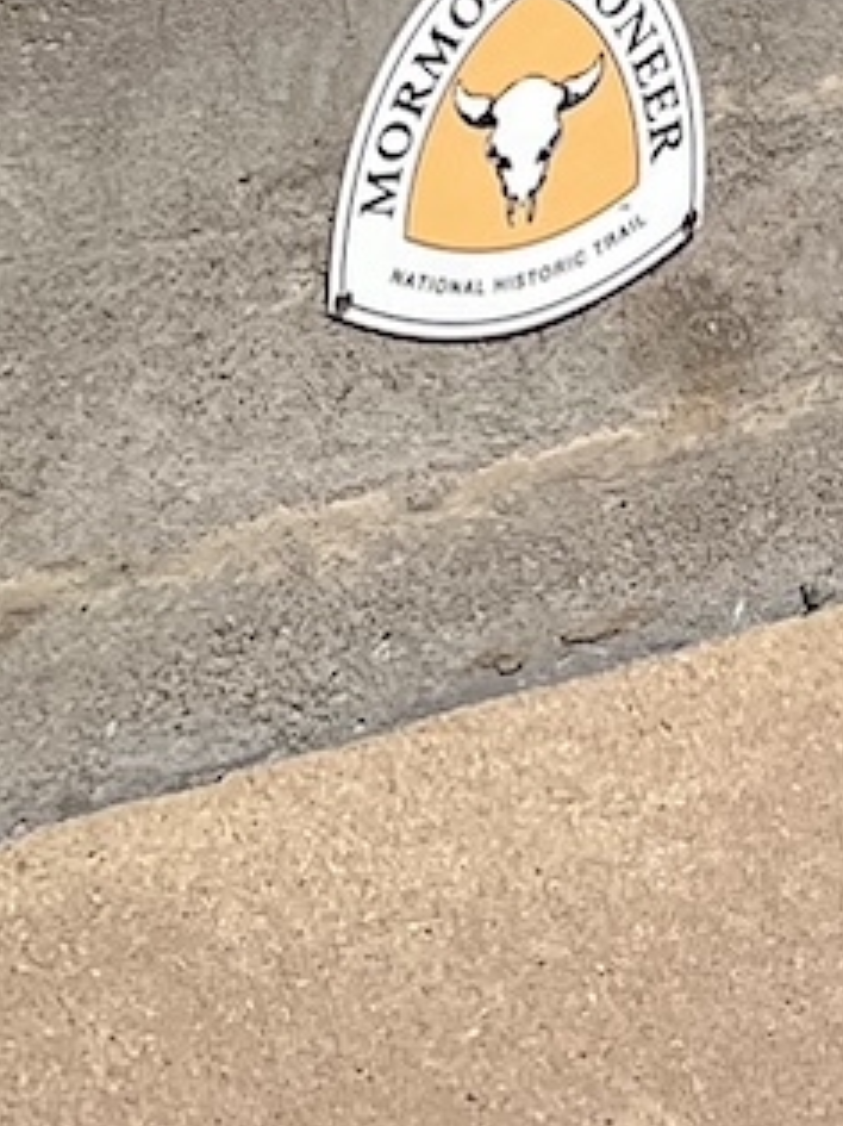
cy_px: -2198
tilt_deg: +1.2
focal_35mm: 165
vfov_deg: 9.5
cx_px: 732
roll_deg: -2.8
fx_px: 5361
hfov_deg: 9.0
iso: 50
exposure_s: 1/7874
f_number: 1.6
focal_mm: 5.1
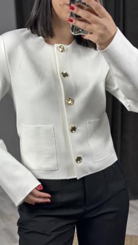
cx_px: 56
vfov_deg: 39.2
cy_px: 122
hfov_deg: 22.6
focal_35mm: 53
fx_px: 345
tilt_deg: -32.5
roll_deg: +5.4
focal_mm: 6.86
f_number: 1.78
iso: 160
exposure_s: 1/100
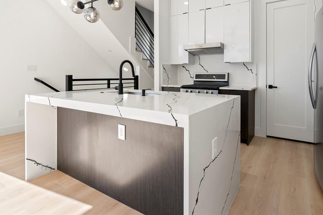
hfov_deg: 83.7
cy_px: 81
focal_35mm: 20
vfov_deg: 61.1
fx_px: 179
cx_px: 178
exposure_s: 1/13
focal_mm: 16
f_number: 8
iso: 100
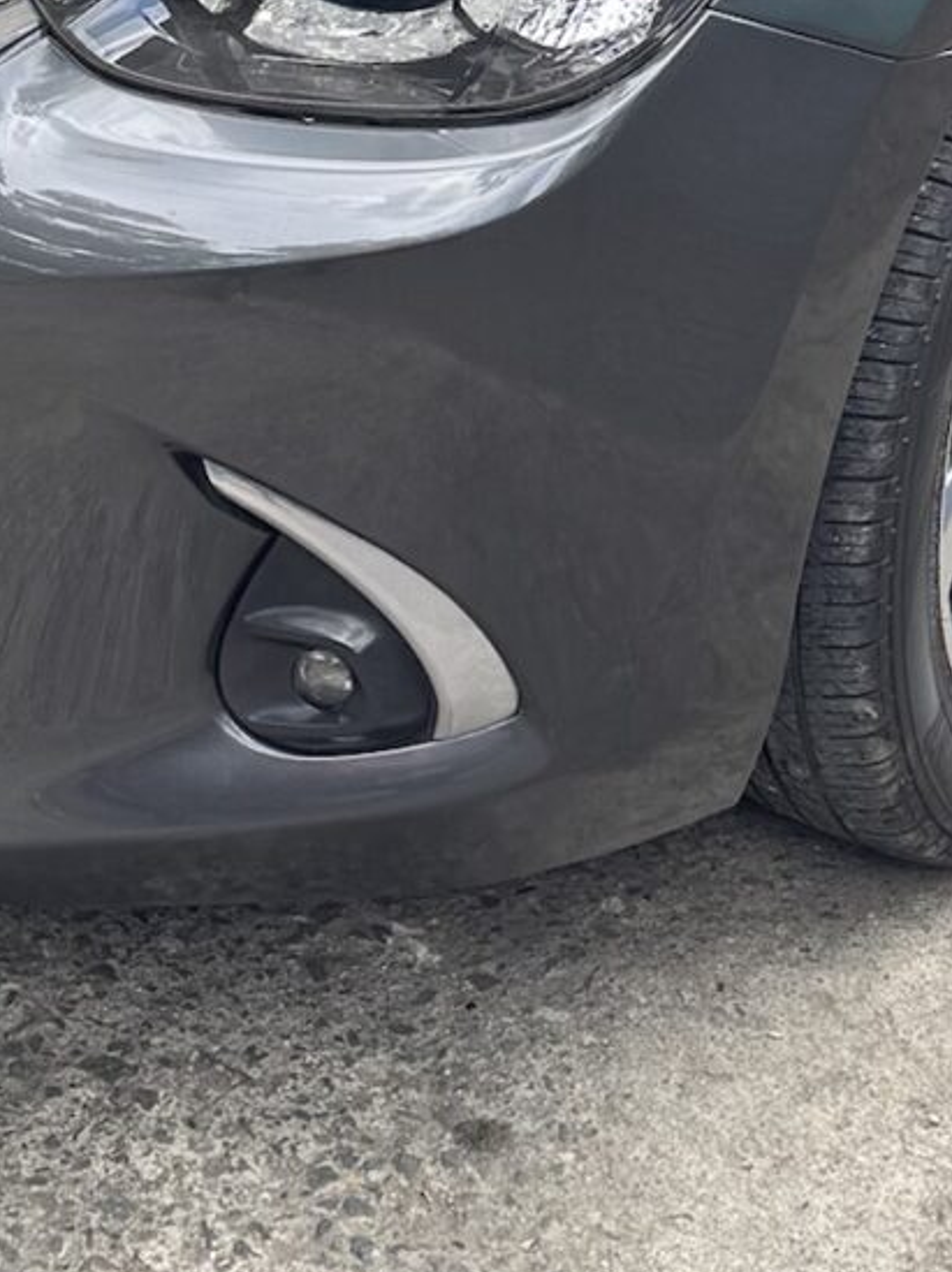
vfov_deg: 15.5
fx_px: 4112
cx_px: 398
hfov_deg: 13.2
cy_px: -880
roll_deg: +2.3
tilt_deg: -8.6
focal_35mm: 112
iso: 80
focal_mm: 6.76
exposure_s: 1/235
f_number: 1.78
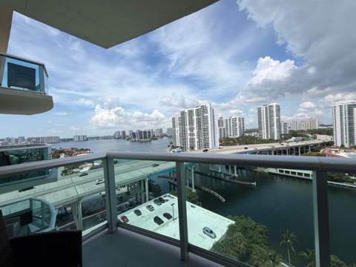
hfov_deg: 102.1
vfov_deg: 85.7
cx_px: 178
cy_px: 134
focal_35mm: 14
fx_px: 144
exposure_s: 1/1068
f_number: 2.2
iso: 20
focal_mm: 2.22
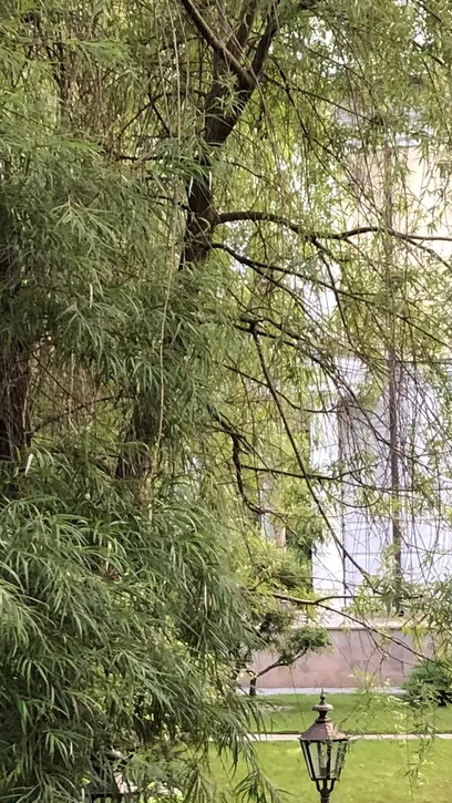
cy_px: 594
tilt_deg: +0.0
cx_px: 325
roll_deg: +1.3
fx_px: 2151
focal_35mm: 101
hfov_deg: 12.0
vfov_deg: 21.0
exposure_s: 1/24
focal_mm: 4
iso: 32
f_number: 1.8
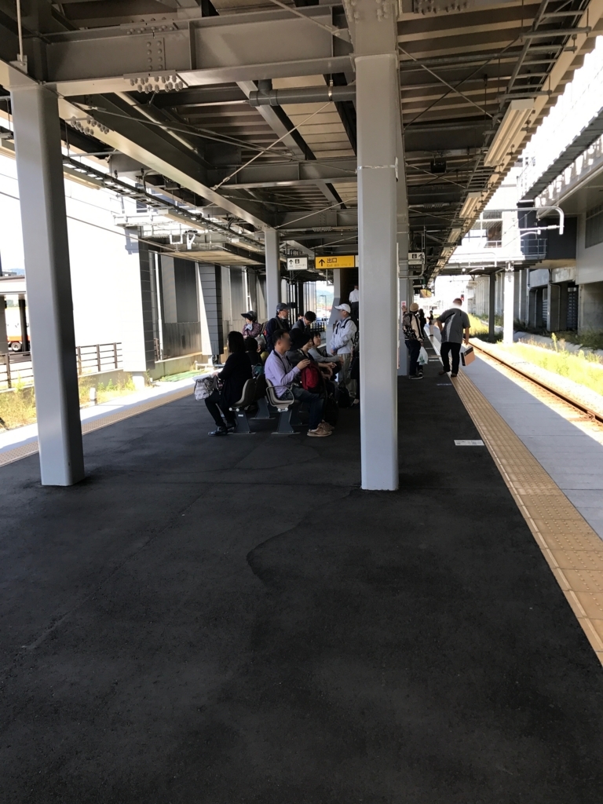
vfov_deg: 63.4
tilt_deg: -7.0
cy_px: 402
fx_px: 650
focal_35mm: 28
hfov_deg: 49.7
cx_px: 302
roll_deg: +1.3
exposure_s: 1/331
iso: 20
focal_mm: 3.99
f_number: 1.8
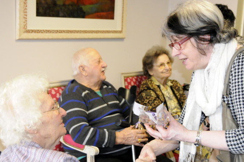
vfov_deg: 20.7
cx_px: 127
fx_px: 444
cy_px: 83
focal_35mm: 66
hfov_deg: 30.7
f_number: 5
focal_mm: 35
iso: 3200
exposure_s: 1/250
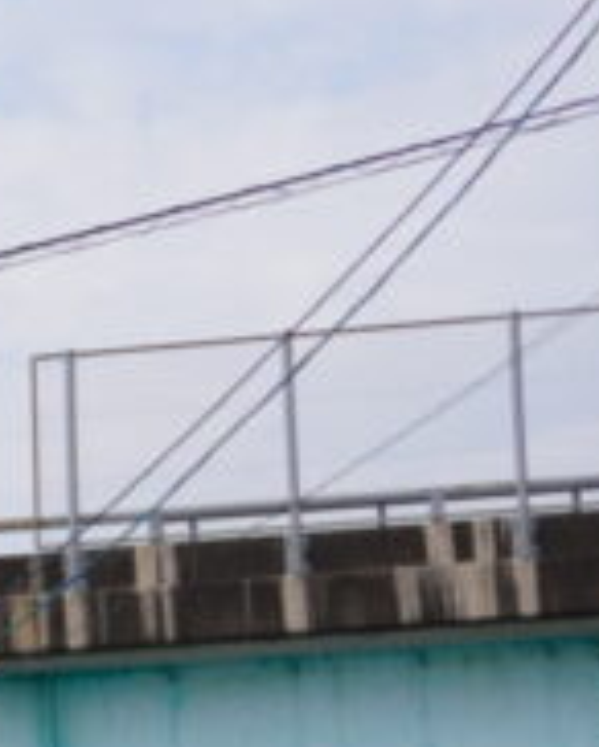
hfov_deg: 5.8
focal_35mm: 246
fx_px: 5434
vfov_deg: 7.9
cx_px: -1243
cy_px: 571
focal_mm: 31
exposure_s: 1/640
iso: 100
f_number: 5.6
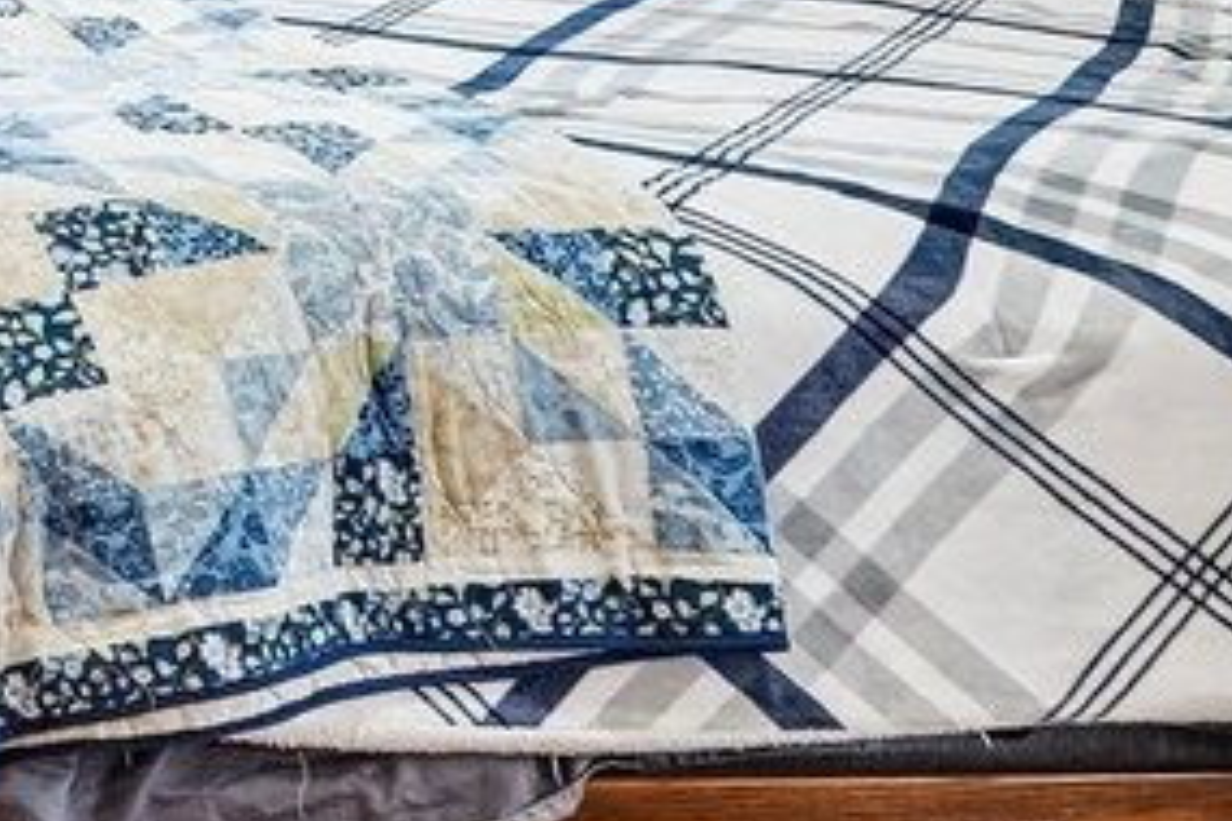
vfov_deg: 13.9
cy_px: -493
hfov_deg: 18.0
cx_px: -964
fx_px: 3114
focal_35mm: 91
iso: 400
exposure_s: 1/5
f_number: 8
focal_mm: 16
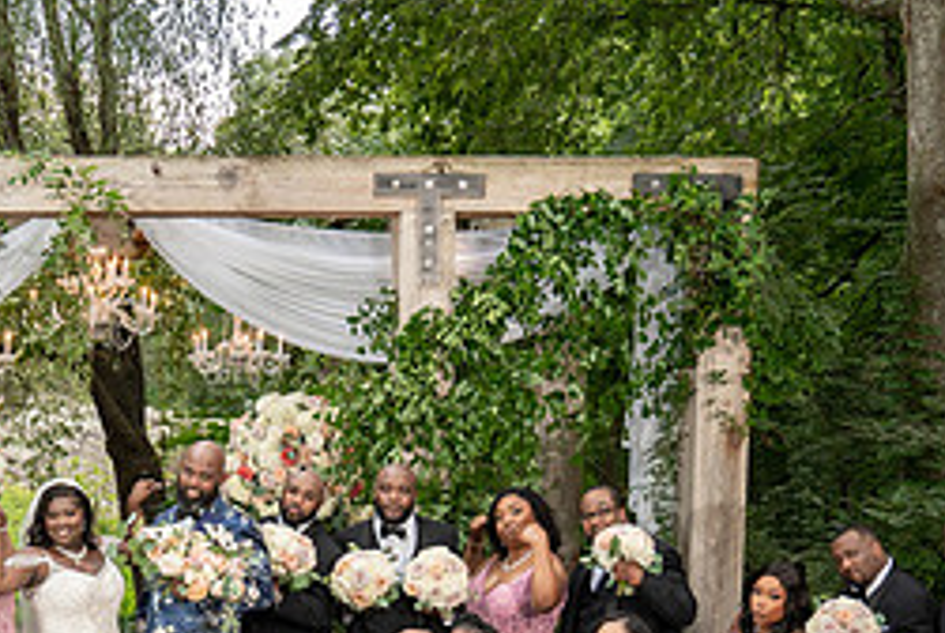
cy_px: 580
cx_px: 77
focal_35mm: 64
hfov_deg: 29.9
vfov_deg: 20.8
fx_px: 1682
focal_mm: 26
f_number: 4
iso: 640
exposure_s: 1/200
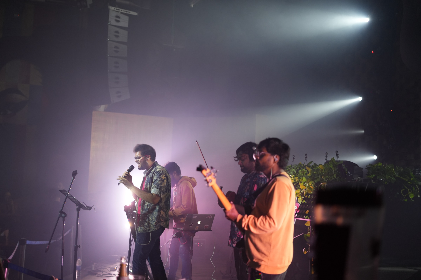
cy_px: 140
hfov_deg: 39.6
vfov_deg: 27.0
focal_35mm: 50
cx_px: 210
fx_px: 585
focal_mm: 50
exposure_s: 1/200
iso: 1000
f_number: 1.8
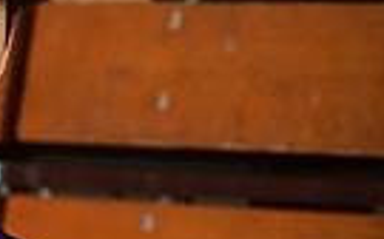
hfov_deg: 2.9
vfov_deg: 1.8
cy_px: 330
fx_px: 7578
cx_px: -129
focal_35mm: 725
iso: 250
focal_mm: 165
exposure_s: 1/250
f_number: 5
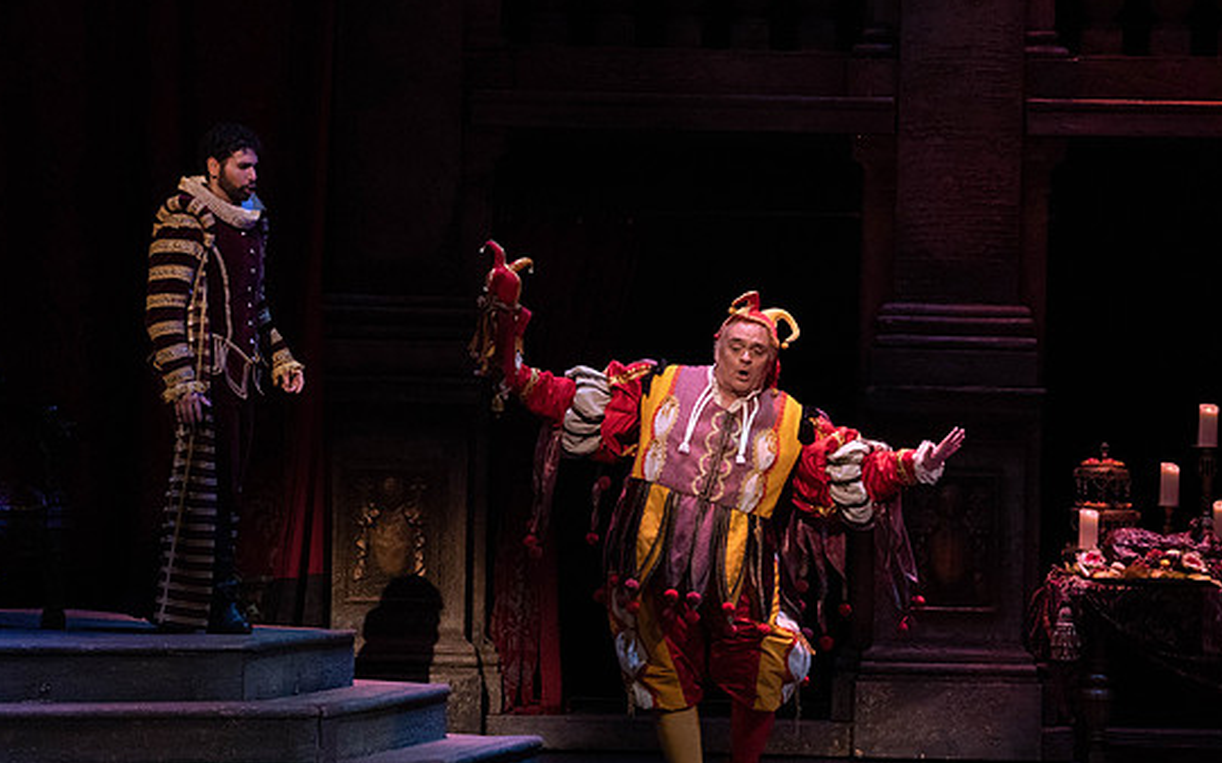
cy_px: 430
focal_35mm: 203
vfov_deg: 6.5
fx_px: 6760
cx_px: 649
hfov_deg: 10.3
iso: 5000
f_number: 10
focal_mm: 171
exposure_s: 1/250
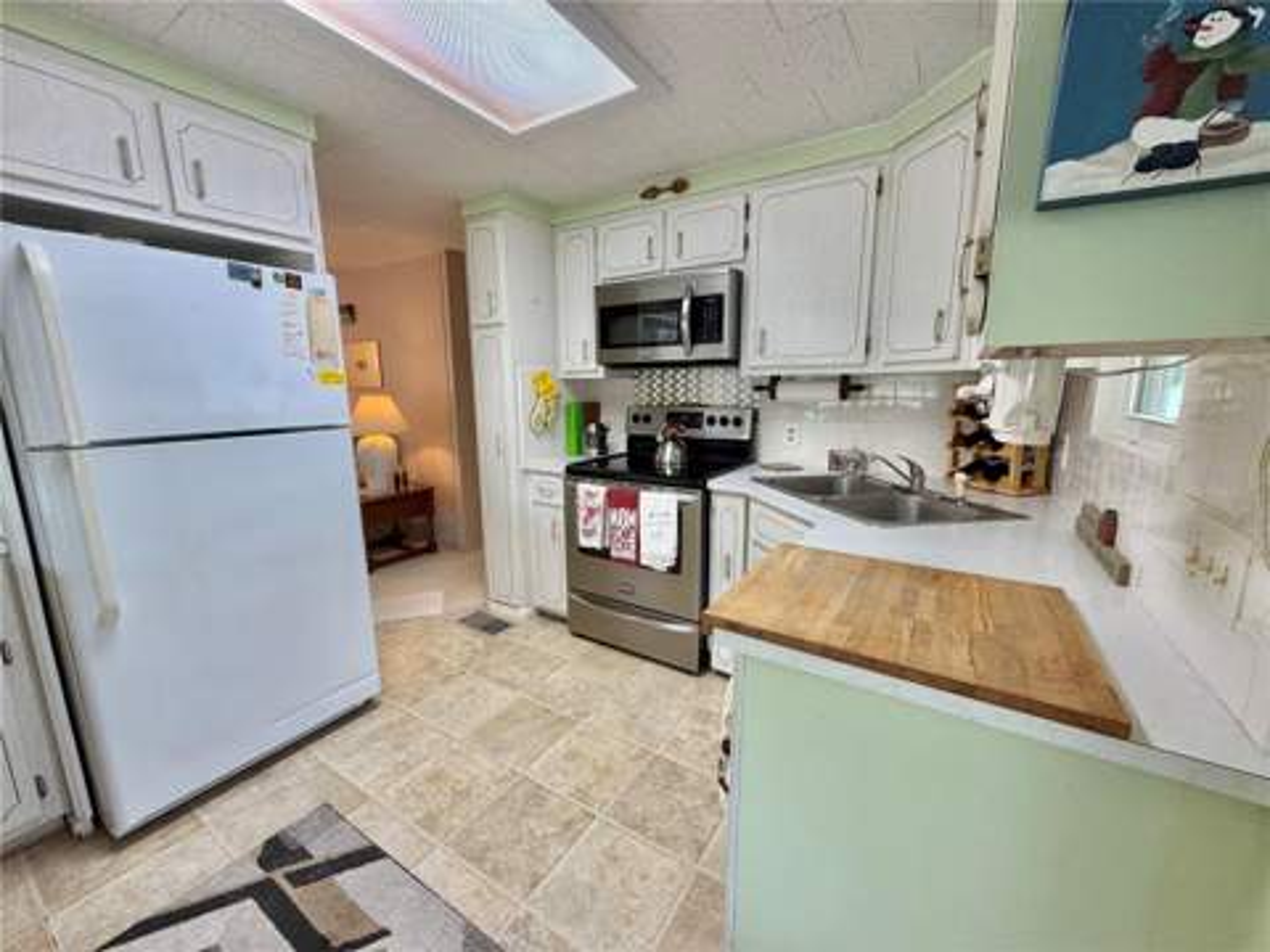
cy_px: 476
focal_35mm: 14
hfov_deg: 102.1
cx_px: 635
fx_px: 514
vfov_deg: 85.7
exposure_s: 1/120
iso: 125
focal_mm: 2.22
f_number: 2.2
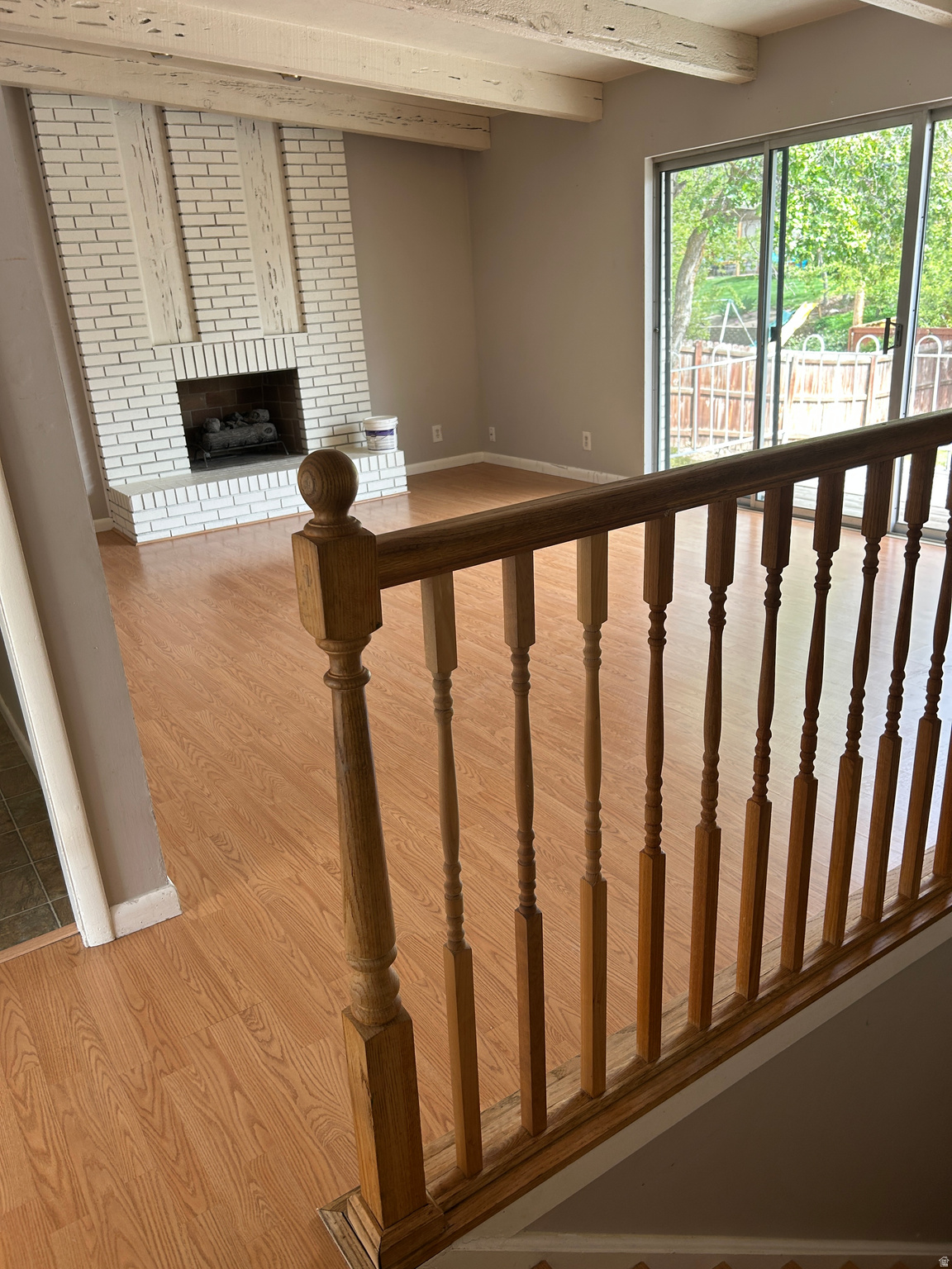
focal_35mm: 26
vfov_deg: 67.3
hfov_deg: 53.1
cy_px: 634
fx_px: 953
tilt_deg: -20.1
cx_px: 476
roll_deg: +4.5
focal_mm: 5.7
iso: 50
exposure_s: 1/121
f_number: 1.5
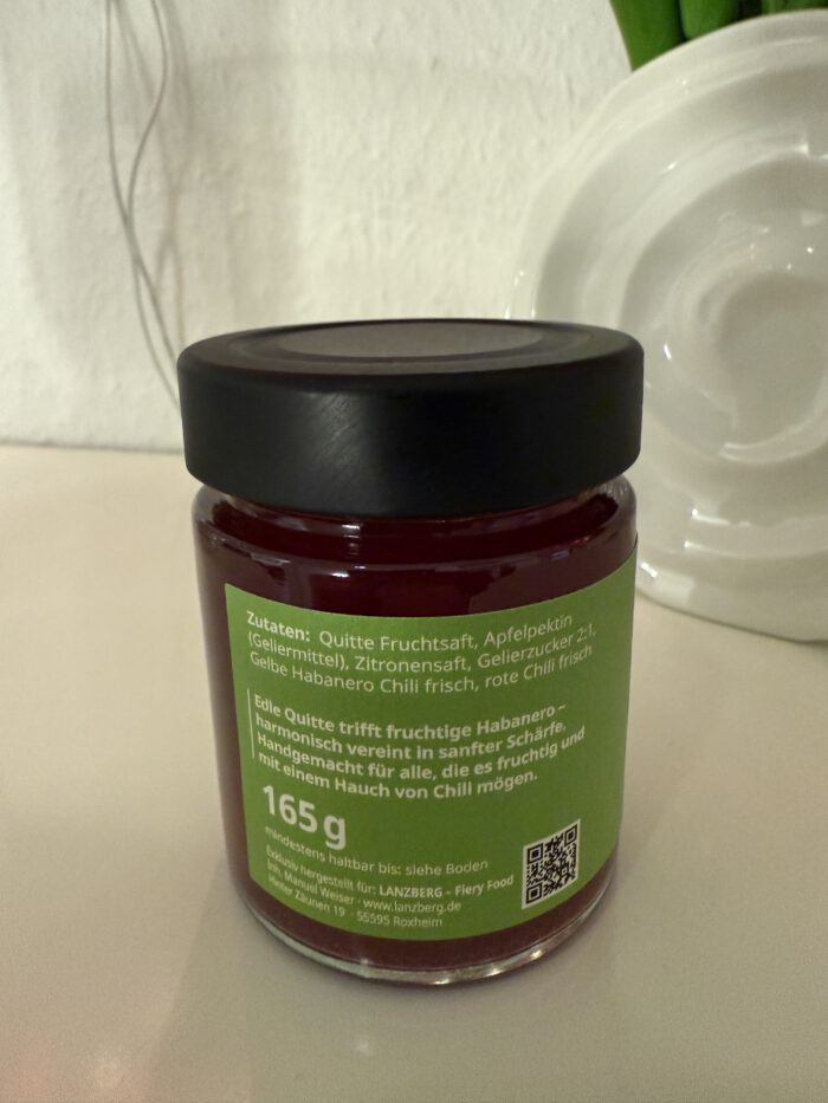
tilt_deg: -14.9
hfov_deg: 56.8
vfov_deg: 71.6
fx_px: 765
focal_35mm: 24
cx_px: 414
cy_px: 552
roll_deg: +1.3
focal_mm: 2.22
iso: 800
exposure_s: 1/50
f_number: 2.2
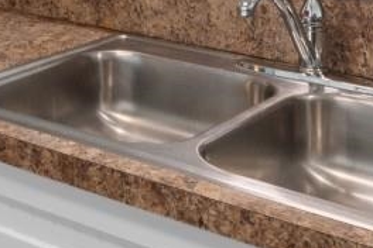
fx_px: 953
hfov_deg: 20.9
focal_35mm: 92
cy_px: -235
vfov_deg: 13.0
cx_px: -48
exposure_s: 1/3
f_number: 4.5
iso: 100
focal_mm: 10
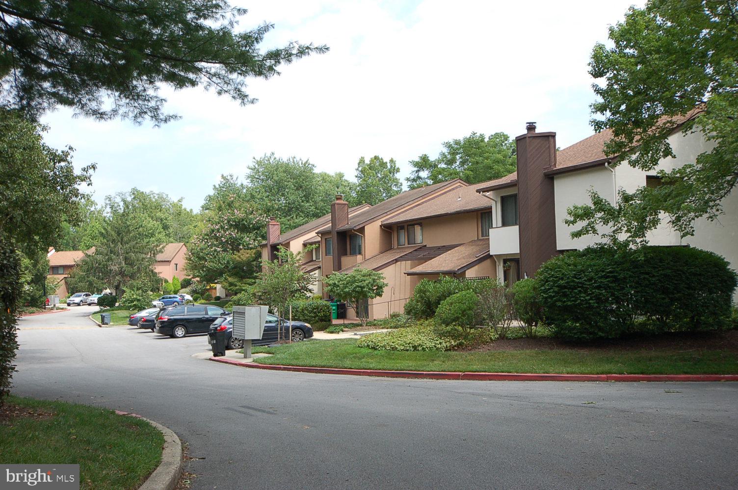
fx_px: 737
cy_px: 245
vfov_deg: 36.8
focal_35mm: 36
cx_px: 369
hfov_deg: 53.2
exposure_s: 1/250
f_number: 9
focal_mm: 24
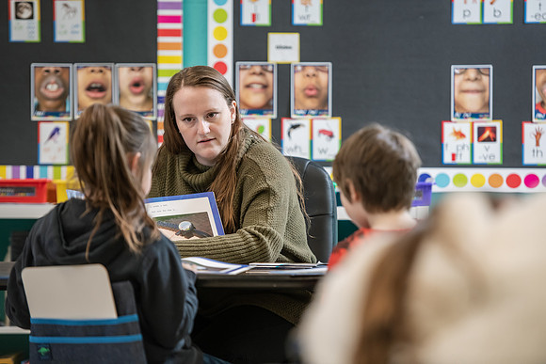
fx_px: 2427
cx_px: 273
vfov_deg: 8.6
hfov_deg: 12.8
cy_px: 182
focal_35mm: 160
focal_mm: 160
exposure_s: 1/160
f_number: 3.2
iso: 1000
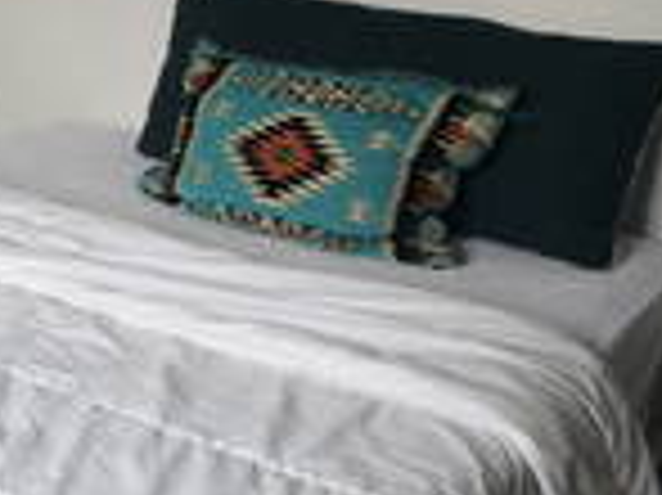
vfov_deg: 21.4
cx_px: -90
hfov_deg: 26.7
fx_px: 1261
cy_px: 0
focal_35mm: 66
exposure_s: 1/120
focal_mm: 5.58
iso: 100
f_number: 1.8
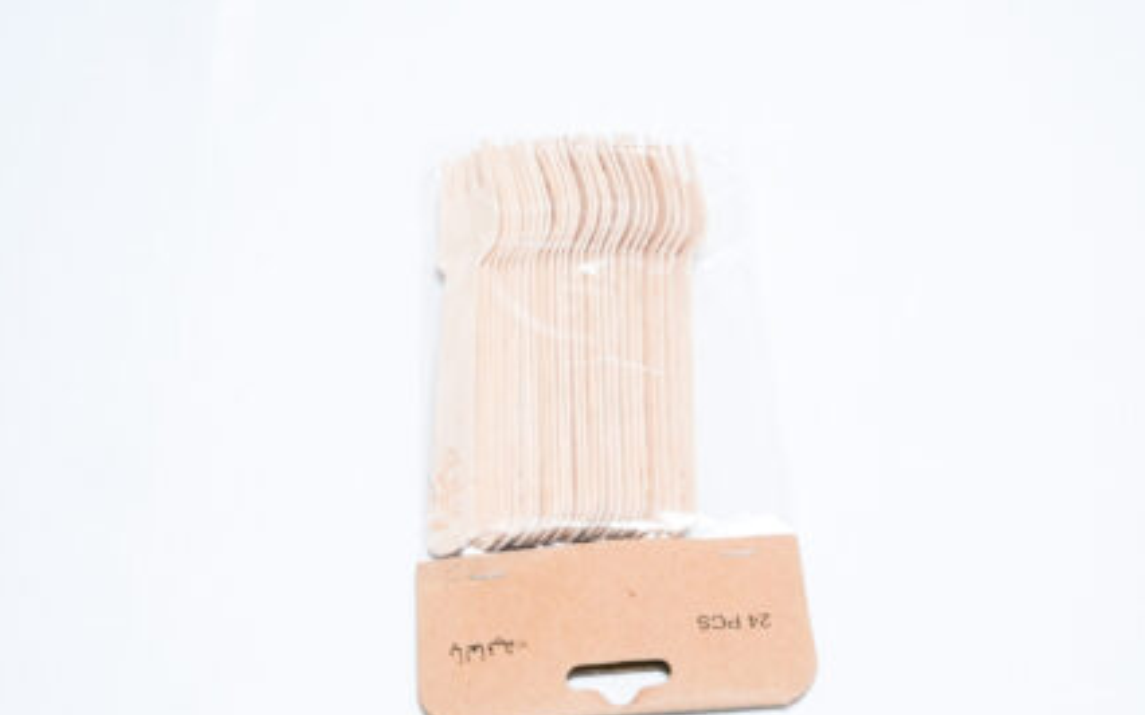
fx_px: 2246
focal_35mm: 72
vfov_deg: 18.1
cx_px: 575
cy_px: 380
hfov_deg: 28.6
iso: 3200
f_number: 9
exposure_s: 1/200
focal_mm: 70
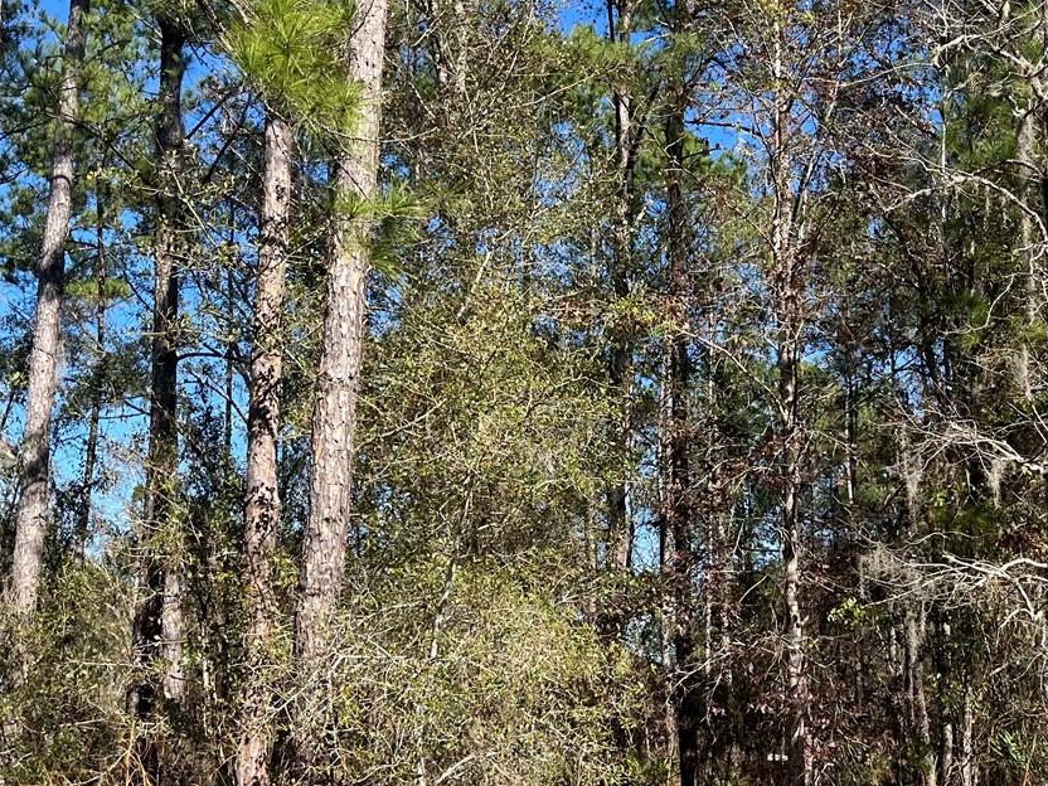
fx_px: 1514
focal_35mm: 50
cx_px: 649
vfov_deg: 29.1
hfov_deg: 38.0
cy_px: 451
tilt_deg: +11.5
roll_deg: +0.5
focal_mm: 5.1
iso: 50
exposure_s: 1/1672
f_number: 1.6
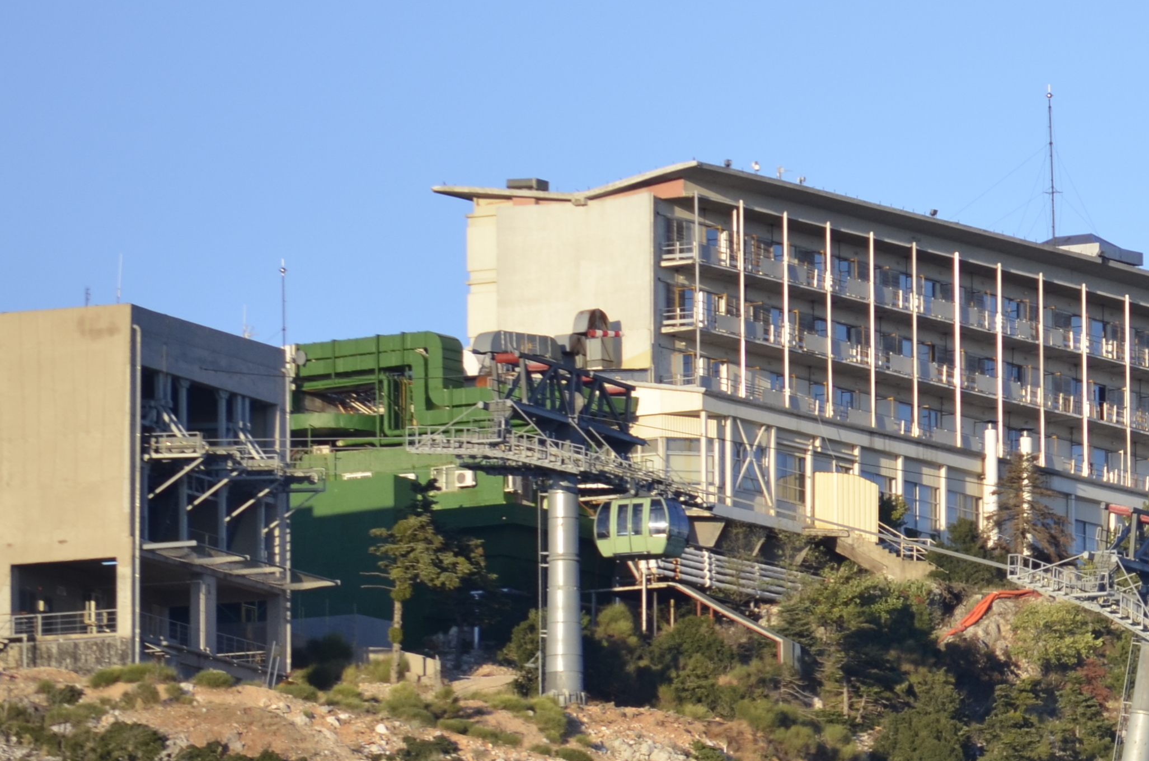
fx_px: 22934
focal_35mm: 720
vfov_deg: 1.9
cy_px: 607
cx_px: 1191
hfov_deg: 2.9
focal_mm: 200
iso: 250
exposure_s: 1/500
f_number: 5.6
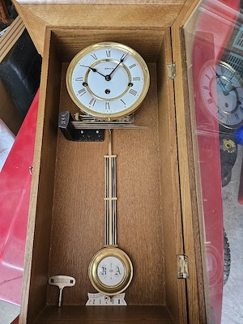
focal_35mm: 23
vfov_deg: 73.9
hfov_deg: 58.9
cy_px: 162
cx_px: 122
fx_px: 215
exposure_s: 1/143
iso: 500
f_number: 1.7
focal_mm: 6.3
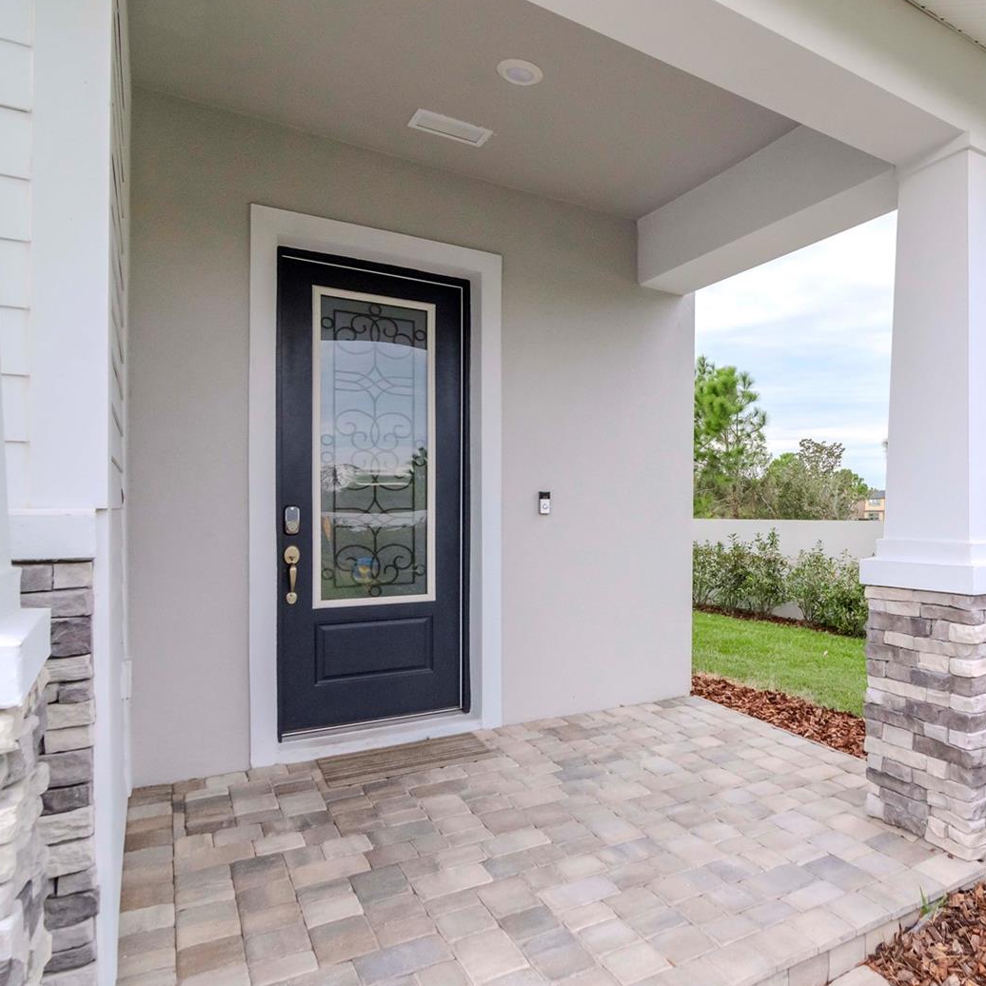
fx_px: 698
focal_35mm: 22
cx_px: 721
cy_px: 499
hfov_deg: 66.7
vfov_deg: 70.5
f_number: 8
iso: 800
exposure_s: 1/500
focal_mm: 11
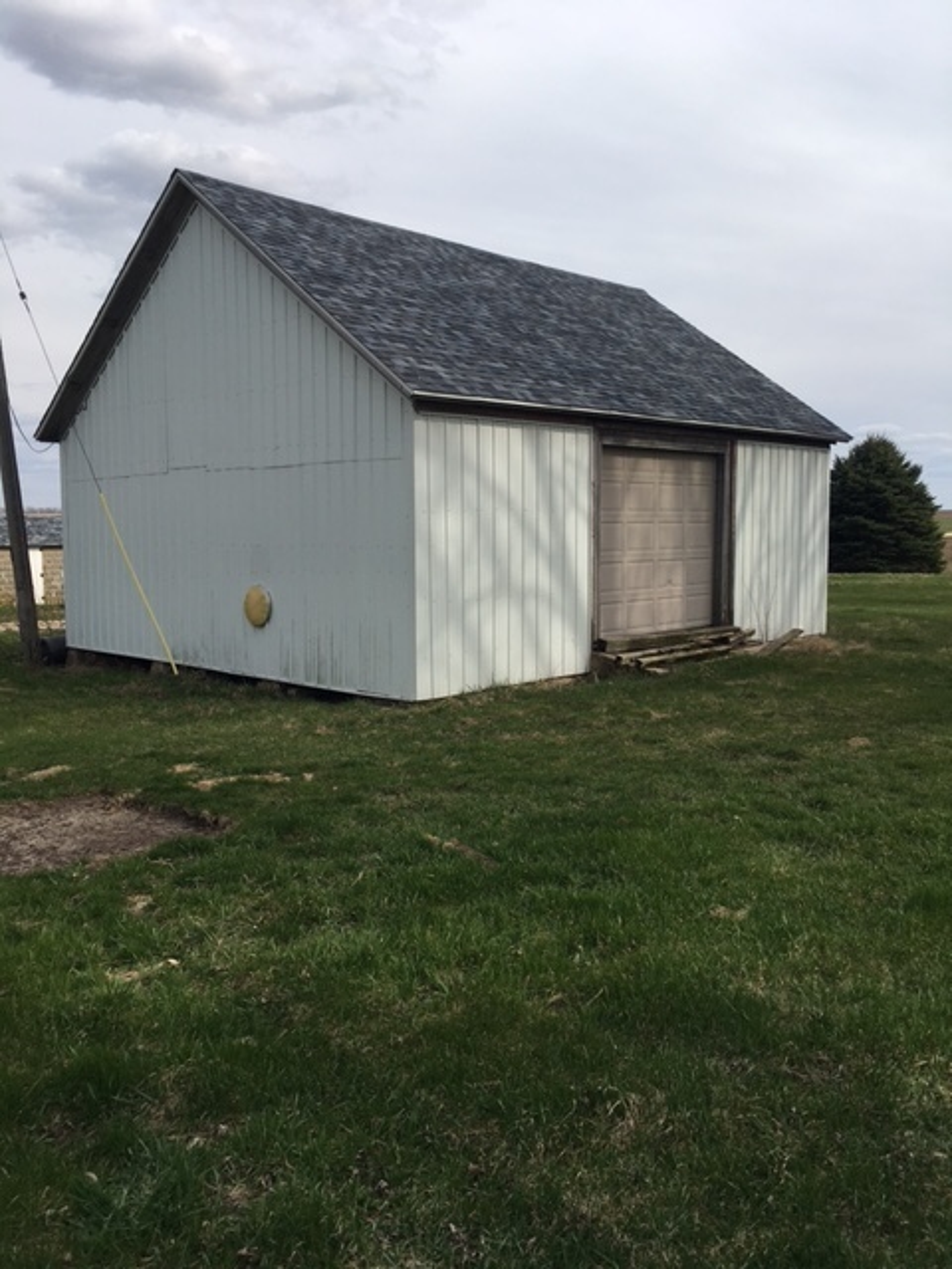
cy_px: 634
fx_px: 1063
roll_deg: +0.6
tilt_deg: -3.0
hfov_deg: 48.2
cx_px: 476
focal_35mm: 29
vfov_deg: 61.7
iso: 25
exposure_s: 1/1709
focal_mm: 4.15
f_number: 2.2
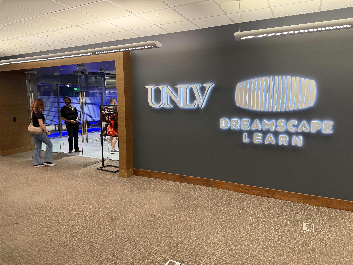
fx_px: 245
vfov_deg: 56.8
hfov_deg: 71.6
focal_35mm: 24
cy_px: 132
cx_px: 176
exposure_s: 1/60
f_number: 1.78
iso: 200
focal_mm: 6.76
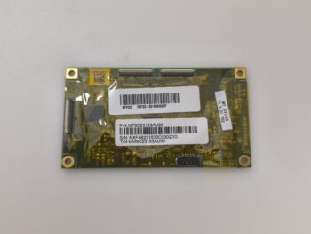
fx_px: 315
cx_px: 156
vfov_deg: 40.7
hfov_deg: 52.6
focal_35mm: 35
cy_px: 117
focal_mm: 6.57
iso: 400
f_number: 1.6
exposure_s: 1/50
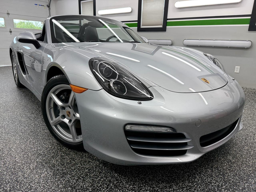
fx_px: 177
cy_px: 96
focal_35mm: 24
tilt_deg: -16.7
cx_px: 128
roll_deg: -2.0
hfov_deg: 71.6
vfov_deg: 56.8
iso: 64
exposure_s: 1/120
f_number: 1.78
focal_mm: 6.76
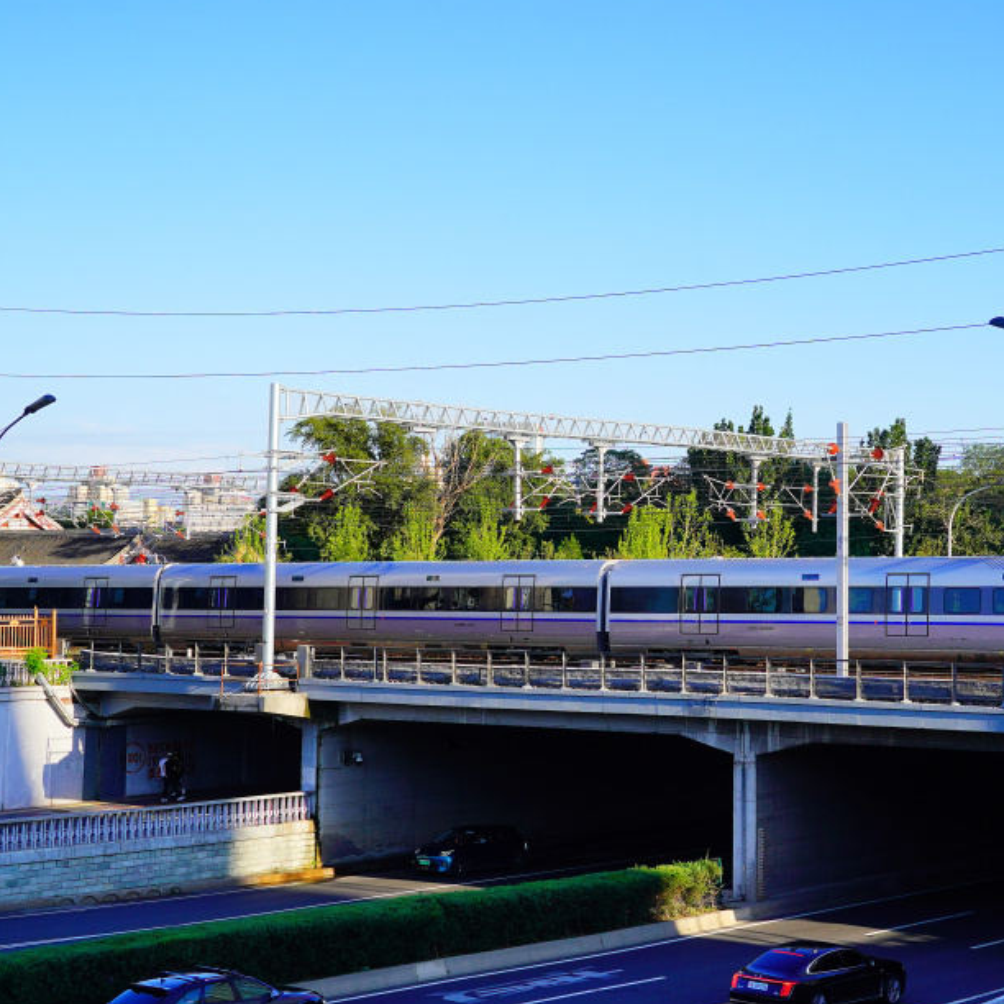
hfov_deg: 31.2
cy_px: 511
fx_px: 1772
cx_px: 717
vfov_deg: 31.6
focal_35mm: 54
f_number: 8
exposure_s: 1/640
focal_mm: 38
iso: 400
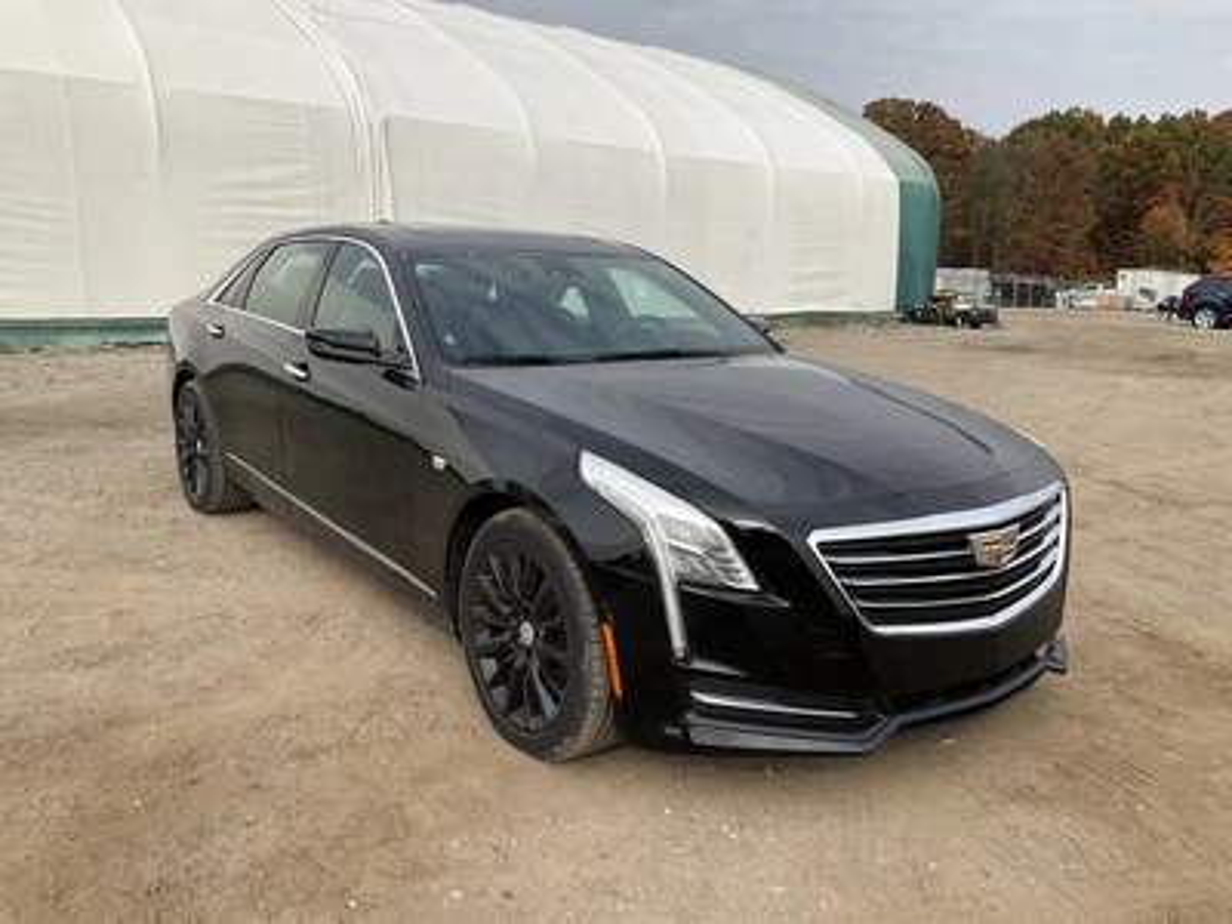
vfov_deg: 48.2
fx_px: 1032
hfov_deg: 61.7
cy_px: 462
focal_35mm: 29
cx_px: 616
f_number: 1.8
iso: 25
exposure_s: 1/1451
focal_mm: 3
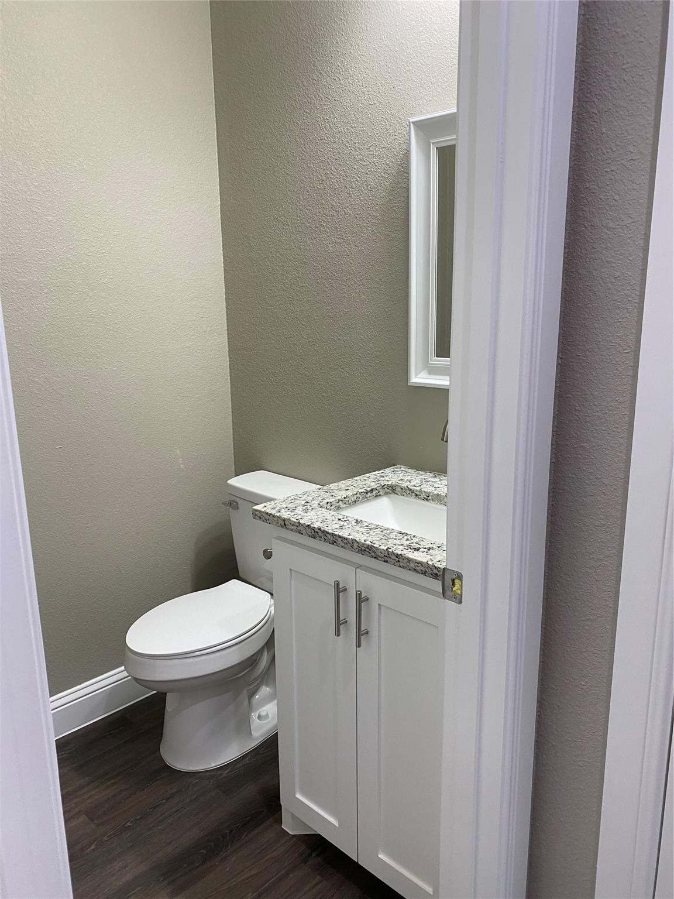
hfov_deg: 53.1
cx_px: 337
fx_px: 675
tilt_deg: -13.6
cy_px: 450
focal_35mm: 26
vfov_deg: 67.3
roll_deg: +1.5
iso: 100
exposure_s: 1/60
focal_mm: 4.25
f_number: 1.8
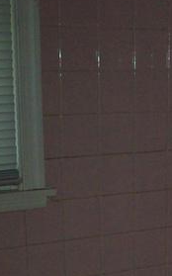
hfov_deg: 12.2
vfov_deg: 18.6
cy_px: 349
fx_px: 789
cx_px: 199
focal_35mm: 105
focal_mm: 6
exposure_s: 1/64
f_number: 2.7
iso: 200
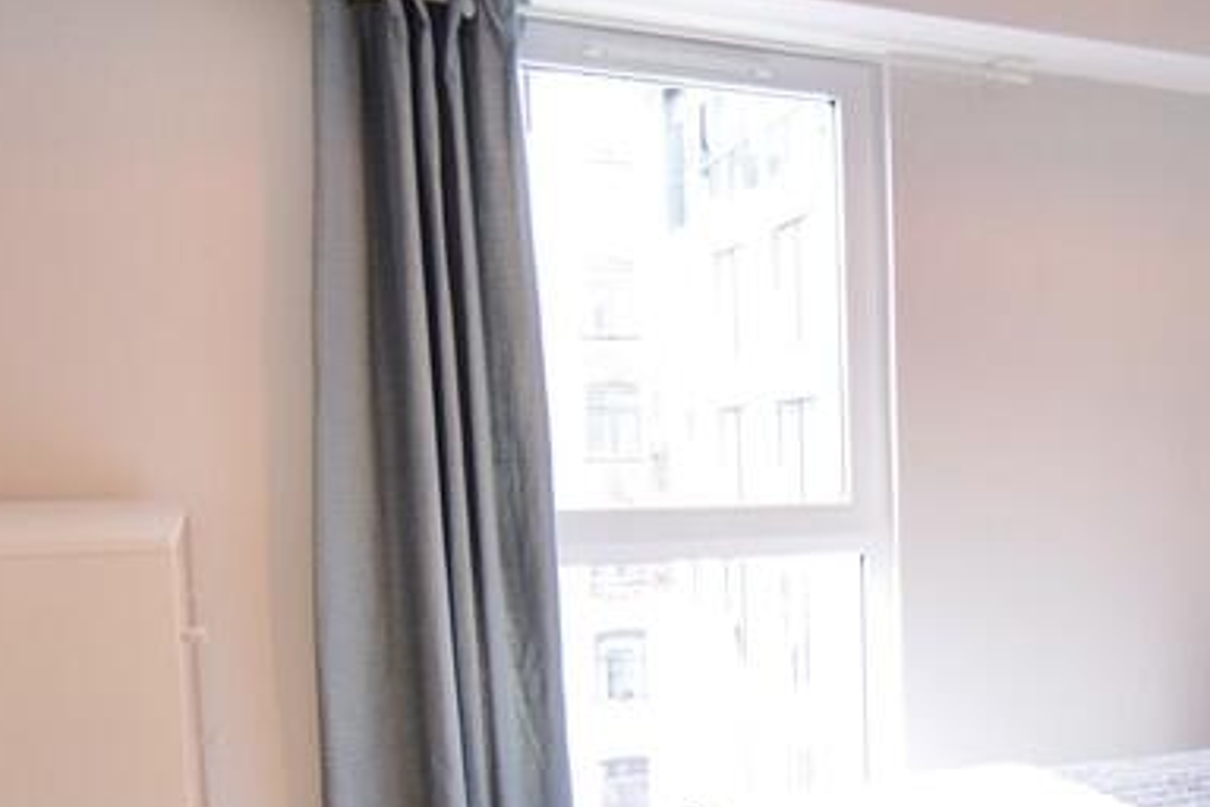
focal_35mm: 40
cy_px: 560
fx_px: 1344
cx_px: 1062
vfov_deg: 33.0
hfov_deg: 44.6
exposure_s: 1/25
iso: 800
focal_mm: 10
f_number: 3.5
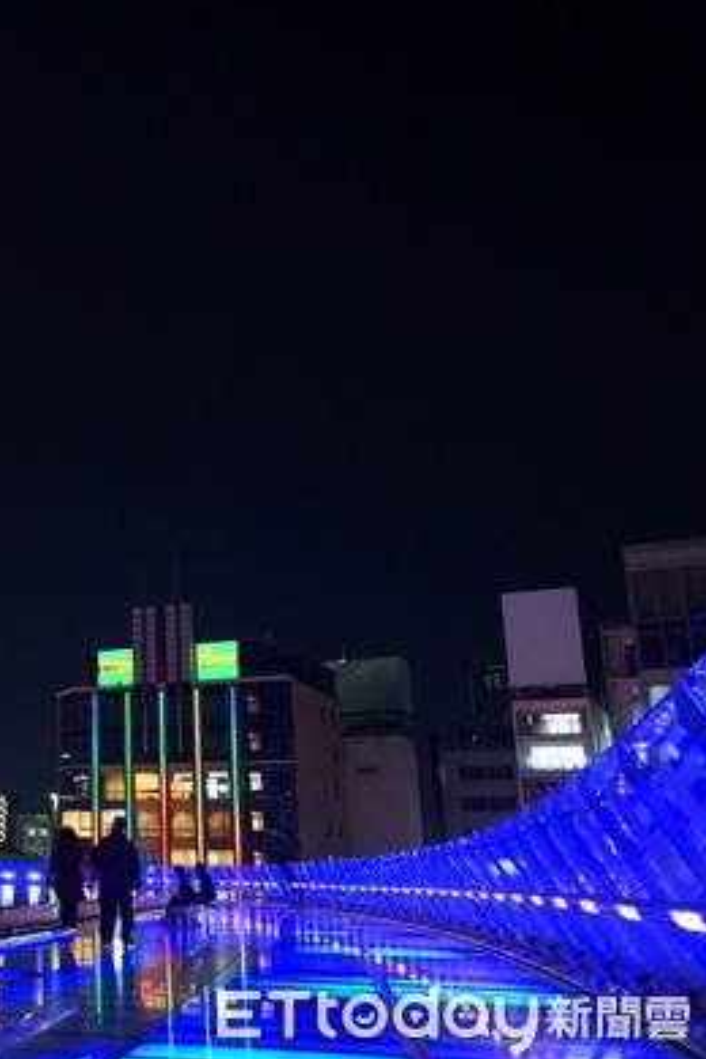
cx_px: -103
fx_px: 1287
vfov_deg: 44.7
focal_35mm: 44
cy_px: 528
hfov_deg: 27.6
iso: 3200
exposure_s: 1/30
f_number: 4
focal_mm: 19
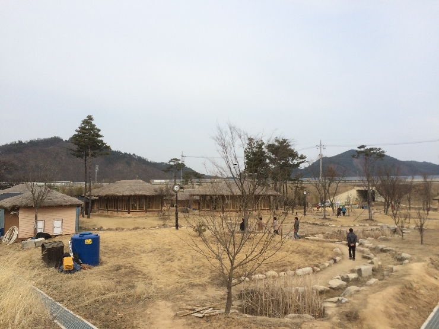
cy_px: 164
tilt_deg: +4.3
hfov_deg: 61.7
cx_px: 220
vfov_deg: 48.2
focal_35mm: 29
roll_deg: +1.7
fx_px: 368
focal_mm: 4.15
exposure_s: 1/1866
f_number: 2.2
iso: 32
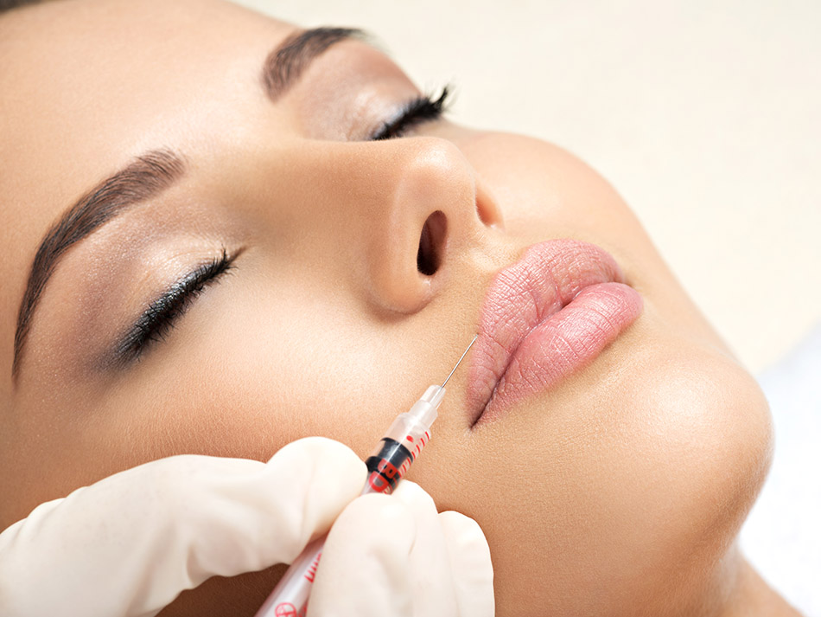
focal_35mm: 94
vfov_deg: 15.7
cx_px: 410
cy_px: 308
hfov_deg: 20.9
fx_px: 2230
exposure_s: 1/125
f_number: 13
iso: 250
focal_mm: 120
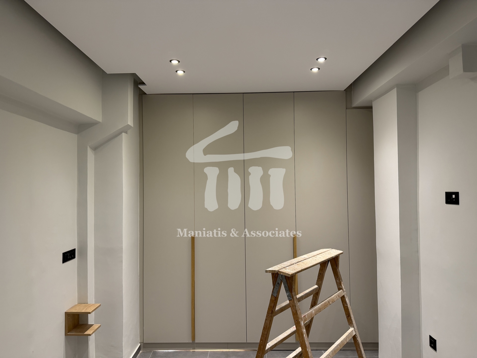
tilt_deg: +2.3
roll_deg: +1.1
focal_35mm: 24
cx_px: 238
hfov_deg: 71.6
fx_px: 331
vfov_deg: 56.8
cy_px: 179
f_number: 1.78
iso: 125
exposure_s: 1/50
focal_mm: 6.76
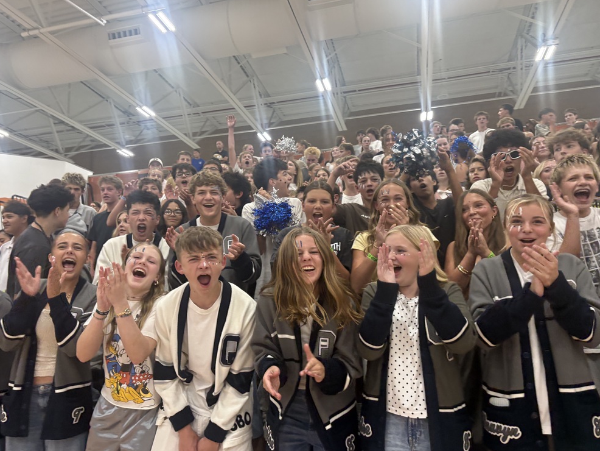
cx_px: 293
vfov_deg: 51.4
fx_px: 468
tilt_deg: +10.4
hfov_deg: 65.3
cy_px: 229
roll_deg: +1.1
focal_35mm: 27
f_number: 1.6
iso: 125
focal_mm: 5.96
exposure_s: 1/124
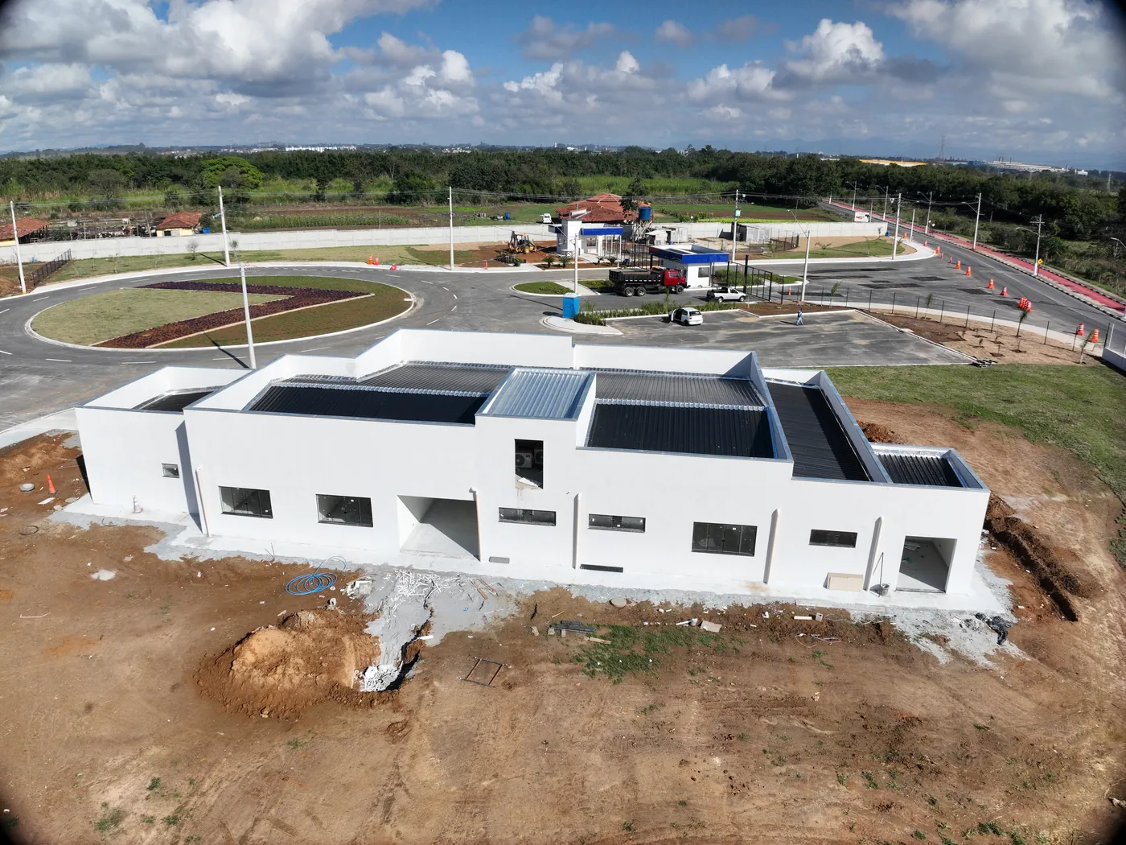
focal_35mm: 24
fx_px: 781
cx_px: 563
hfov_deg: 71.6
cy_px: 422
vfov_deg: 56.8
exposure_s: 1/2000
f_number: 4
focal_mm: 12.29
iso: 110
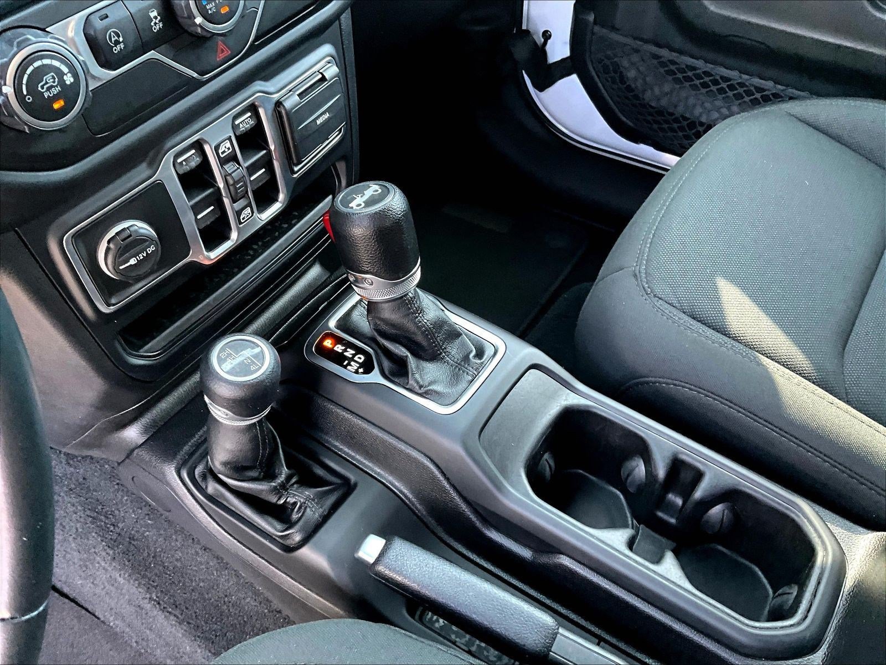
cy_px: 332
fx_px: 742
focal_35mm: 29
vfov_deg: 48.2
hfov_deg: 61.7
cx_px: 443
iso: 200
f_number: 1.8
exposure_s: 1/60
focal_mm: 3
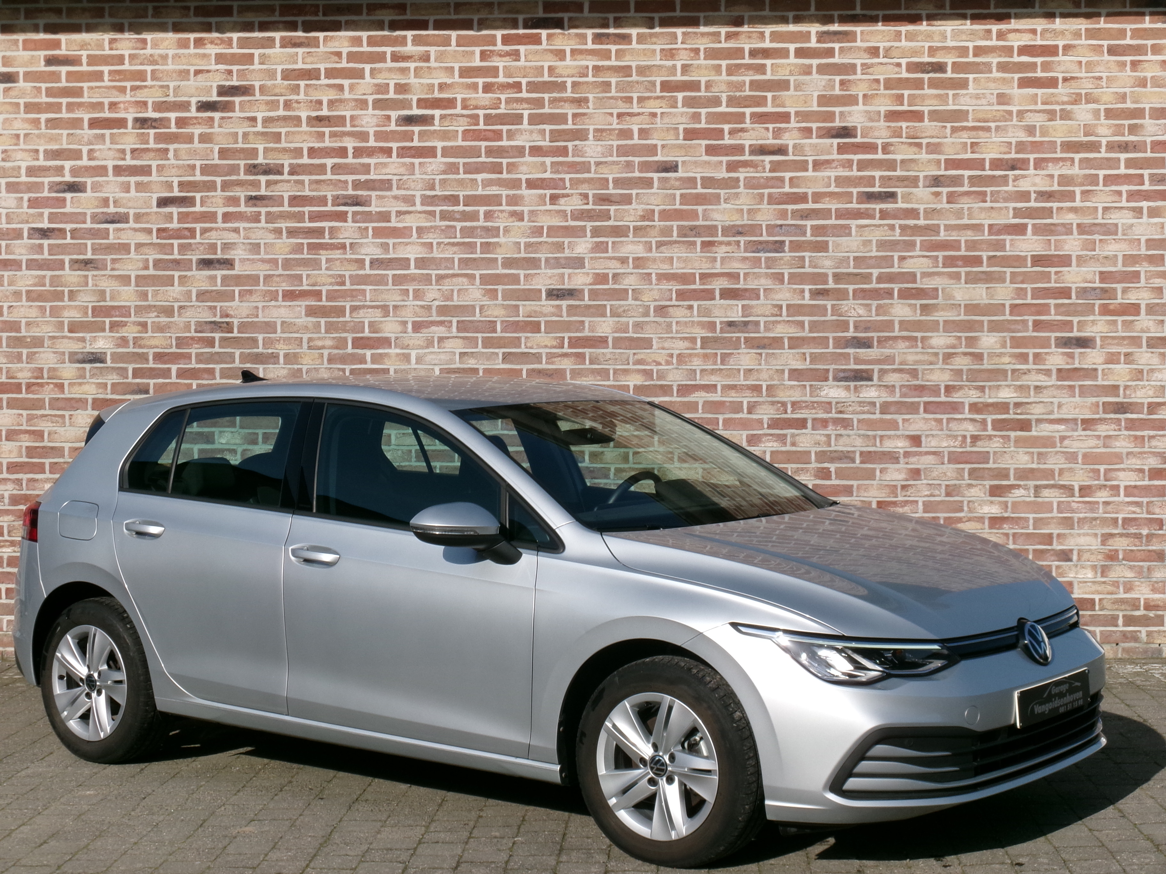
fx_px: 2156
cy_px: 437
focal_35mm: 64
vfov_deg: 22.9
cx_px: 583
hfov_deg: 30.3
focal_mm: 11.5
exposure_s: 1/140
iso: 100
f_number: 13.7
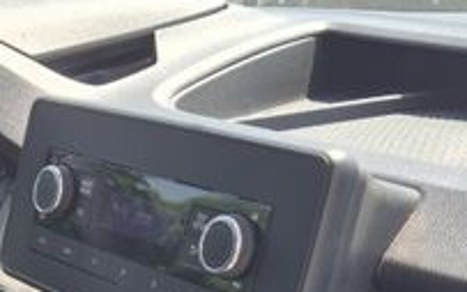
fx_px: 1222
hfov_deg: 20.7
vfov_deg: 12.8
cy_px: 460
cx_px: -37
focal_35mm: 96
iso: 25
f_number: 1.8
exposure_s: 1/330
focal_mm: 5.4
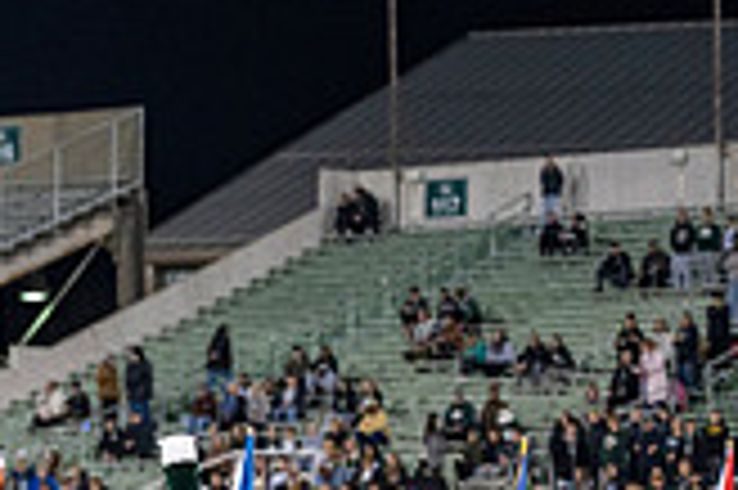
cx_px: -351
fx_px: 5079
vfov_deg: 5.5
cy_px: 659
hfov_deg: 8.1
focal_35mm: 248
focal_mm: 70
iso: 1250
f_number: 3.2
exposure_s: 1/500
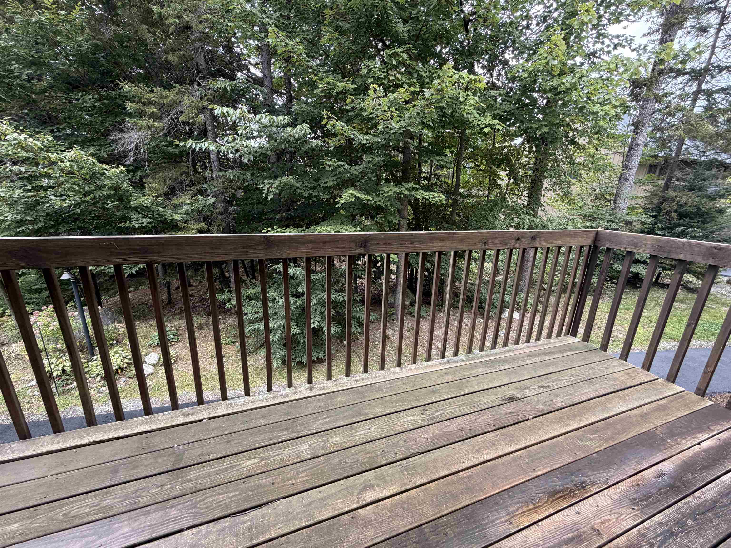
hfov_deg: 102.1
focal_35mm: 14
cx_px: 366
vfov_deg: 85.7
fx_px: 296
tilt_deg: -15.8
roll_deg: -2.3
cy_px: 274
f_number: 2.2
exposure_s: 1/121
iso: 200
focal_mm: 2.22
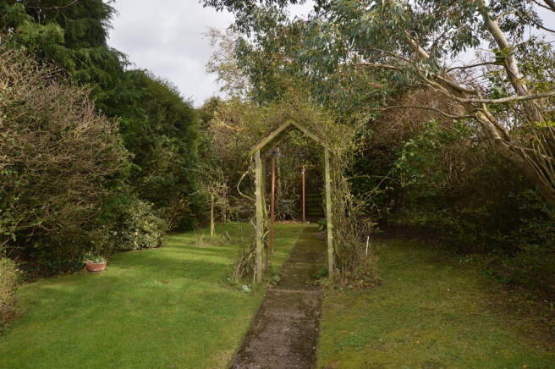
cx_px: 278
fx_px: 393
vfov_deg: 50.3
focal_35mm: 26
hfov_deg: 70.5
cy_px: 184
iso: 100
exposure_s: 1/200
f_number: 5.6
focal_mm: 17
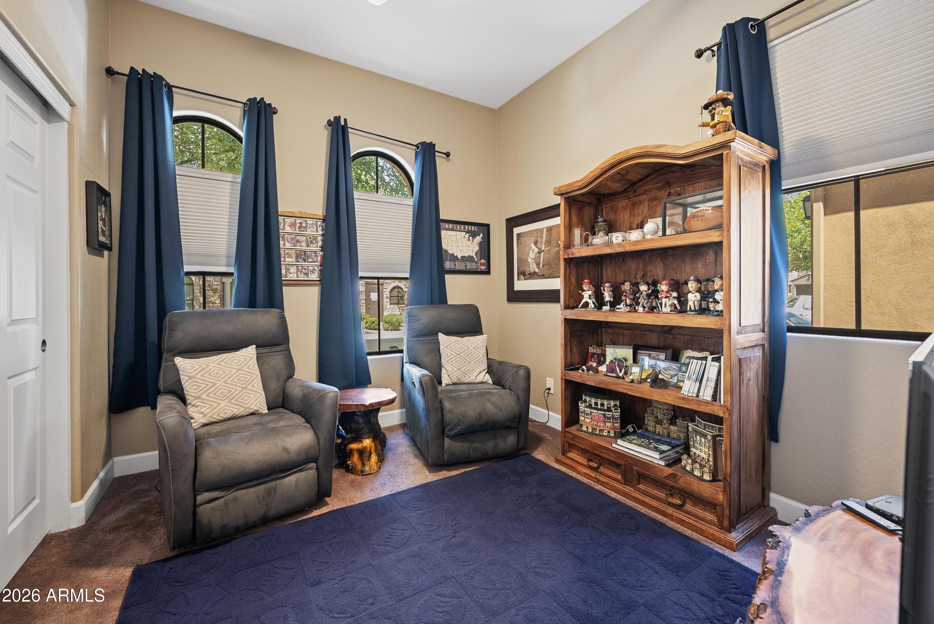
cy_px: 312
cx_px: 467
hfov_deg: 104.2
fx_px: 363
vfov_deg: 81.3
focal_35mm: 14
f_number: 4.5
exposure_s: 1/3
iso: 640
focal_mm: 14
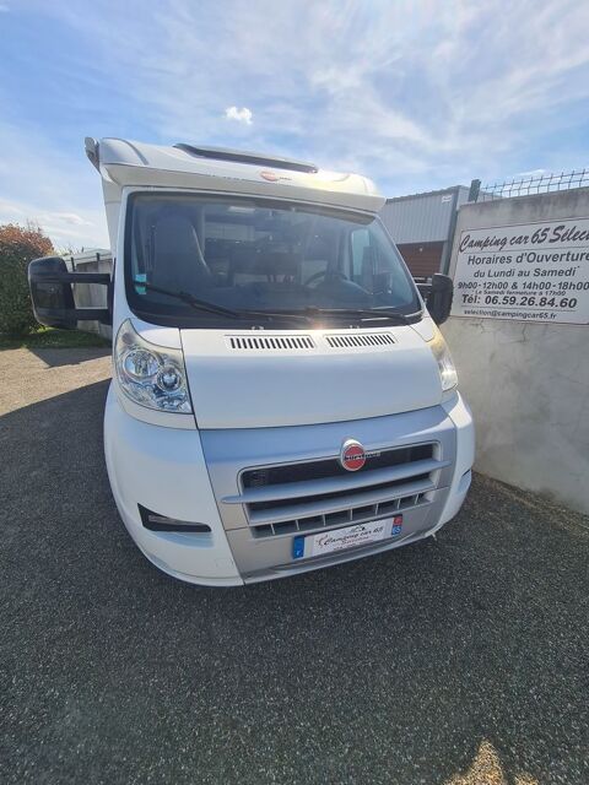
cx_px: 294
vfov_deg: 106.2
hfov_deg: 89.9
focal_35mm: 13
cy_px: 392
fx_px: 295
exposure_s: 1/1996
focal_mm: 2.2
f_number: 2.2
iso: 50
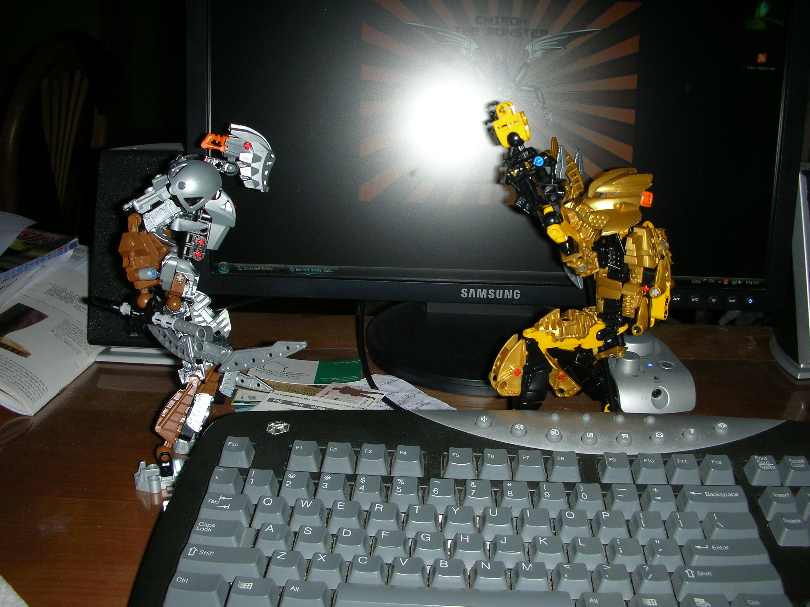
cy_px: 304
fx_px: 819
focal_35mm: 35
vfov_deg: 40.7
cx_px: 405
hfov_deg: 52.6
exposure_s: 1/60.1
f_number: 3
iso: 50
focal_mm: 5.8
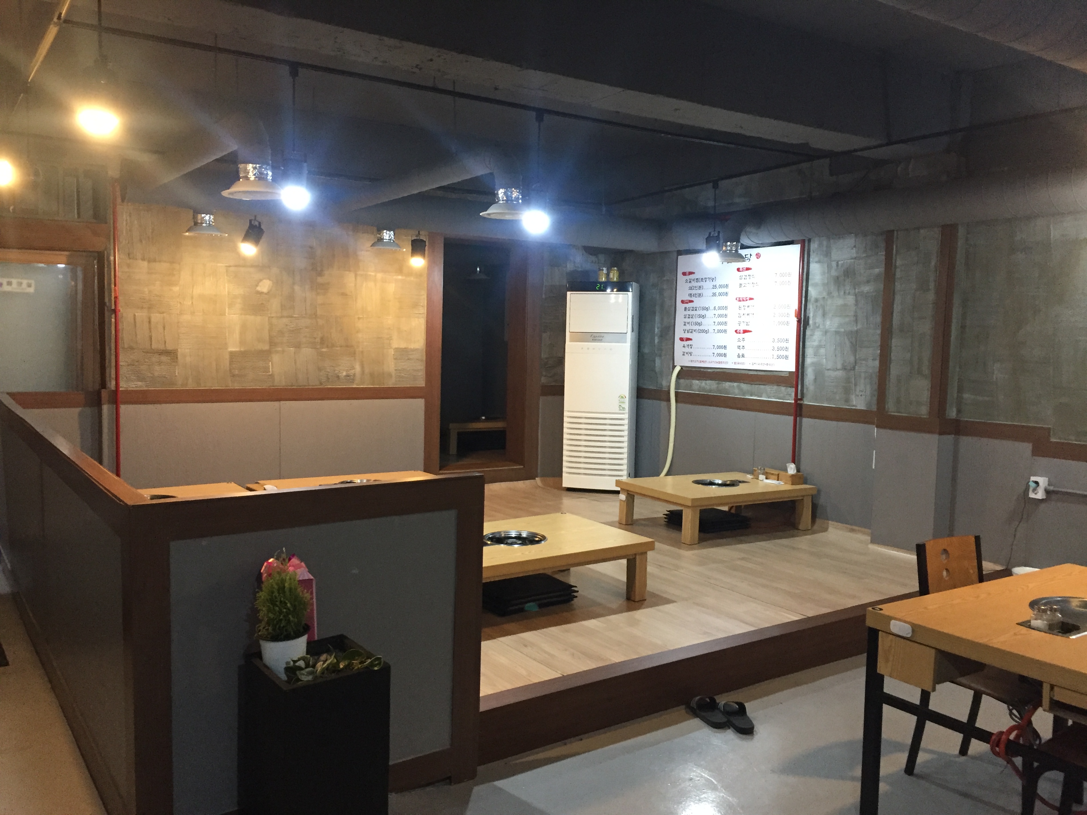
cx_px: 544
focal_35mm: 29
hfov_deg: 61.7
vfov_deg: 48.2
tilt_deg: -5.1
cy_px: 408
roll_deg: -1.4
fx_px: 911
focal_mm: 4.15
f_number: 2.2
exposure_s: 1/30
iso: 200
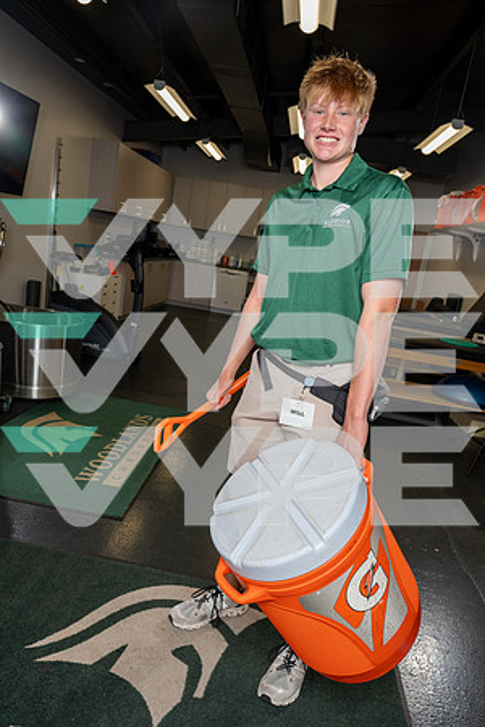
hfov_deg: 51.3
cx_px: 242
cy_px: 364
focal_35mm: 25
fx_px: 505
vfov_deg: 71.5
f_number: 7.1
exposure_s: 1/250
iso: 800
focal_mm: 25
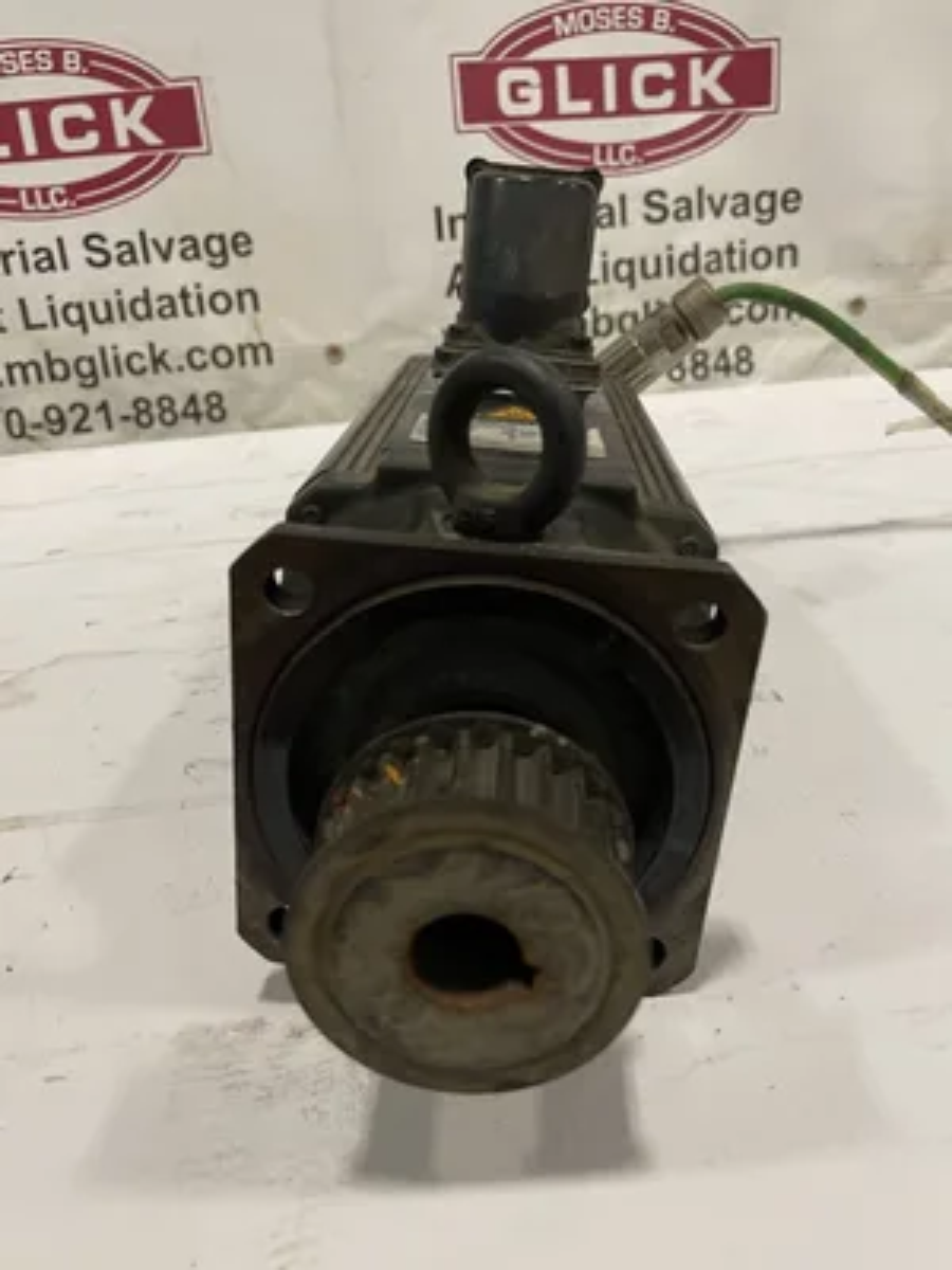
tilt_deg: -23.3
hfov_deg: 53.1
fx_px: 953
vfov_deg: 67.3
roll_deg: +5.7
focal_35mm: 26
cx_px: 476
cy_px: 635
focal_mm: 4.2
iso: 100
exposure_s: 1/60
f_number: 1.6
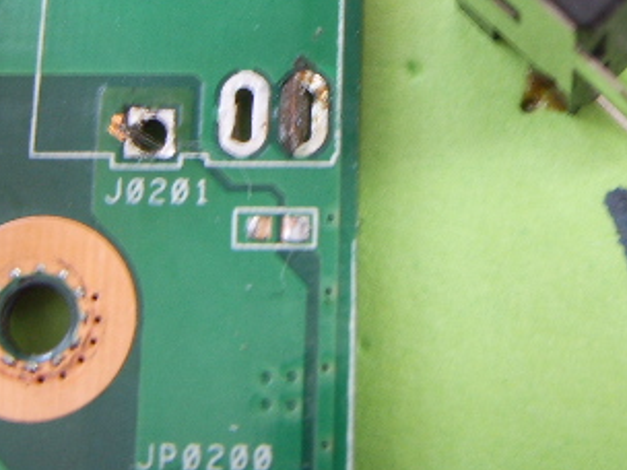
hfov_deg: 23.6
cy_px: 21
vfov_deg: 17.6
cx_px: 462
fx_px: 1485
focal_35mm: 82
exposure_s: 1/6
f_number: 3.5
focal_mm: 6.6
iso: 63
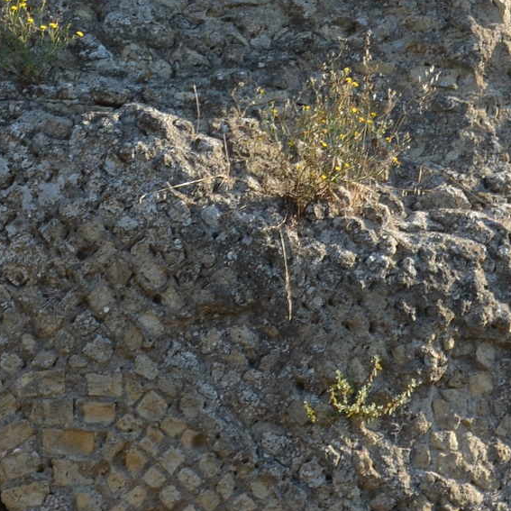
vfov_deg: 8.1
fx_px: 3607
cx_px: 203
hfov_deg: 8.1
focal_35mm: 216
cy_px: 86
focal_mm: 32
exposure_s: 1/200
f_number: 7.1
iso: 100
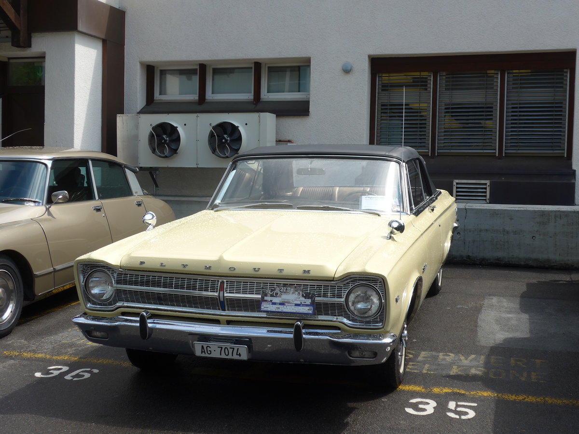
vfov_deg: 31.5
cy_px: 217
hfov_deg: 41.2
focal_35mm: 46
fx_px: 769
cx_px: 290
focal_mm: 9.5
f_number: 3
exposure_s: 1/1300
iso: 80
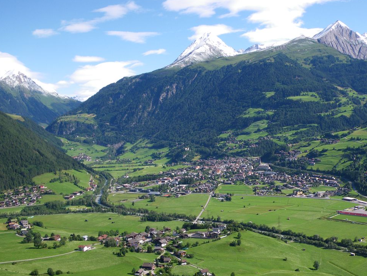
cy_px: 188
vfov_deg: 36.4
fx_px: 414
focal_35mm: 39
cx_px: 242
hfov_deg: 47.2
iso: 50
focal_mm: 5
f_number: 4.2
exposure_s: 1/250
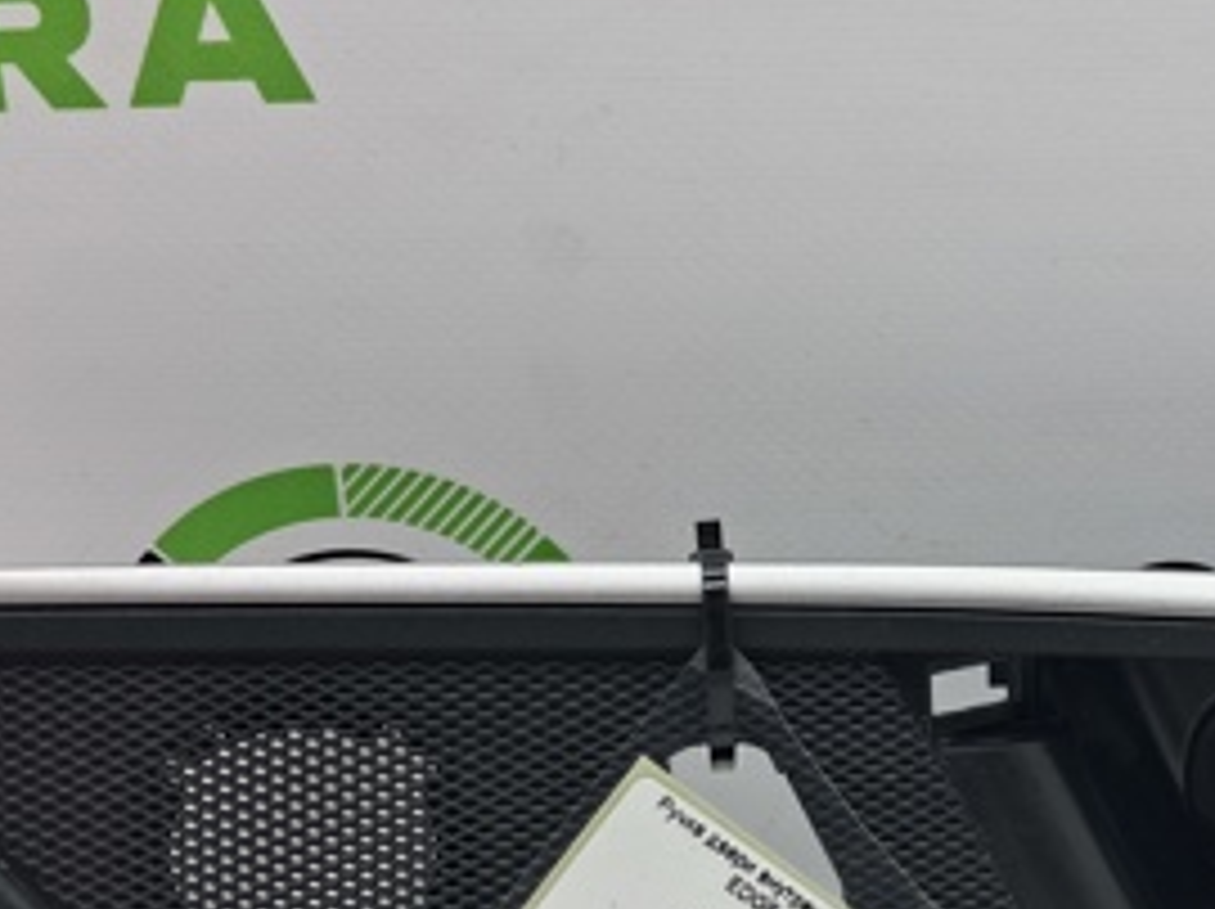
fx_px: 2244
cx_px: 986
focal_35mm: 64
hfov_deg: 29.5
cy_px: 601
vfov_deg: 22.8
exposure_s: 1/50
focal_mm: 4
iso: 50
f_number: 1.8
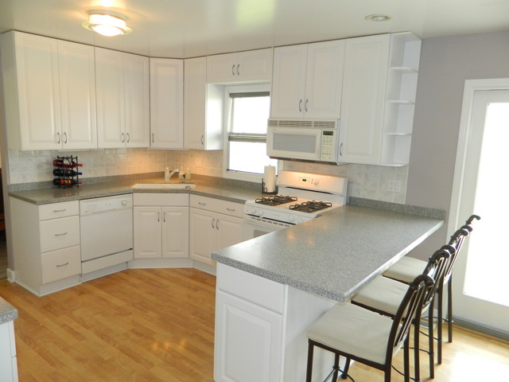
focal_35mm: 25
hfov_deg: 69.4
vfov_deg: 54.9
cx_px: 254
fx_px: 368
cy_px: 191
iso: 180
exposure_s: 1/30
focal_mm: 4.5
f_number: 3.1
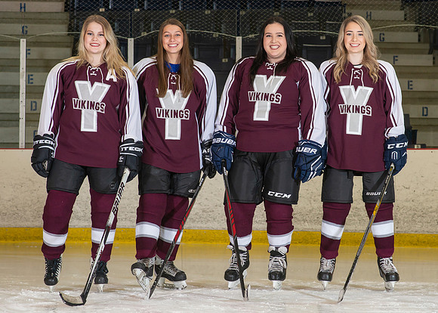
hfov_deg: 14.3
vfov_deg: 10.2
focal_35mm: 140
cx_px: 256
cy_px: 138
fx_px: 1746
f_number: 6.3
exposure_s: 1/100
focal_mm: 85
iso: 800
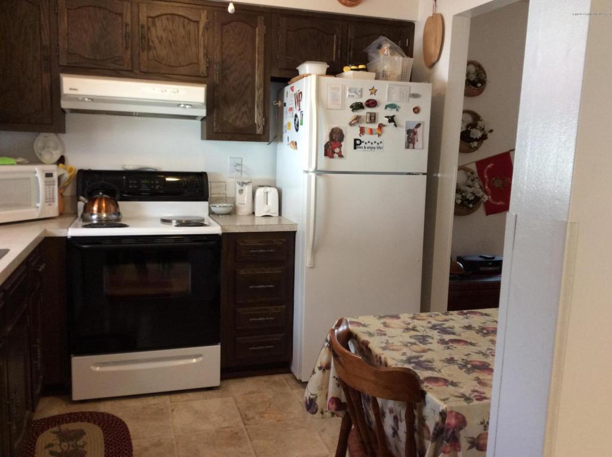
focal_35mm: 32
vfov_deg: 44.0
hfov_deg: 56.9
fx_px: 565
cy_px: 228
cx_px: 306
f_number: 2.4
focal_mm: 3.3
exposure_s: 1/24
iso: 80
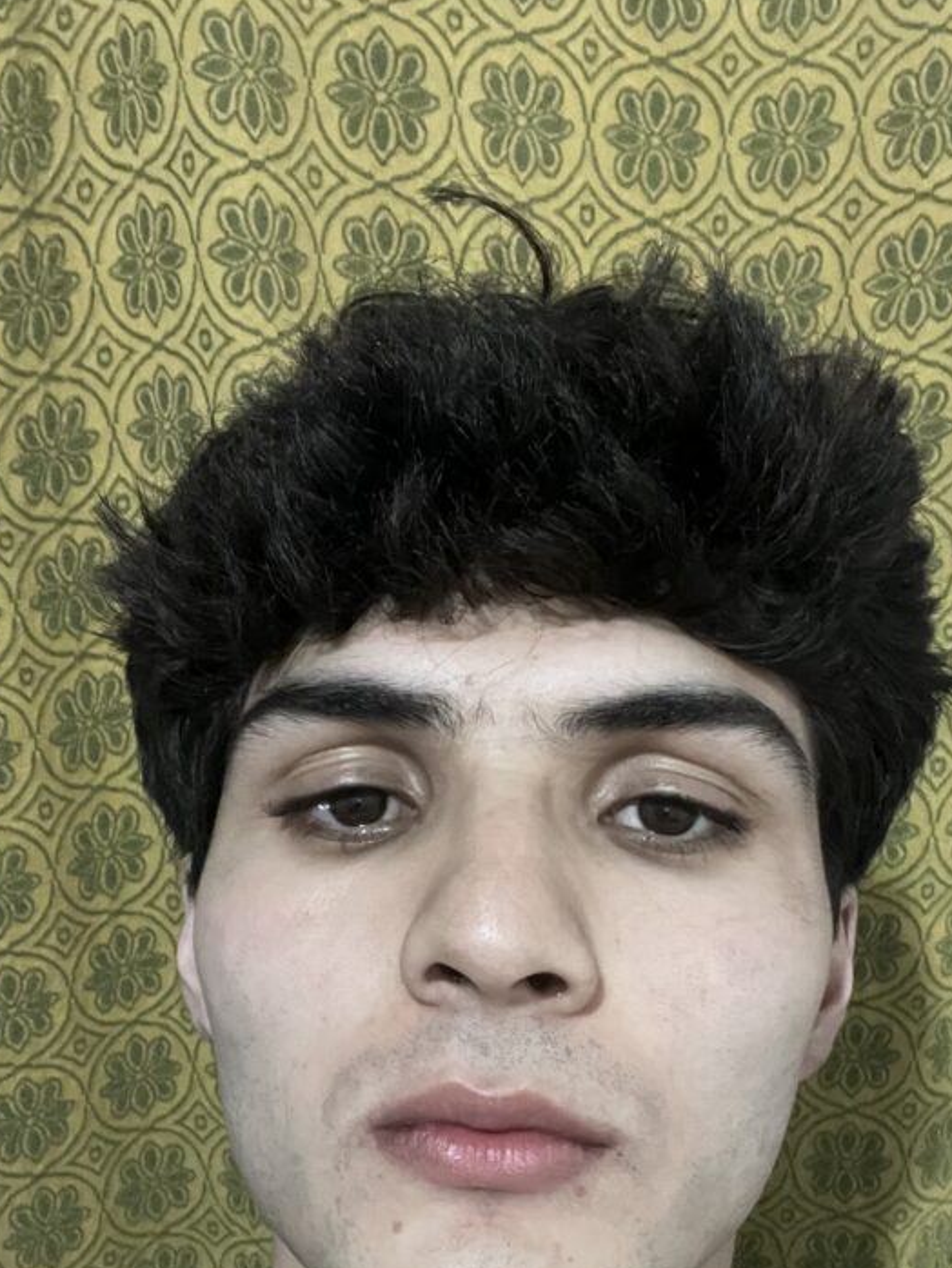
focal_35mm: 44
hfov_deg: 32.9
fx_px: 1612
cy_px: 916
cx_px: 469
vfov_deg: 41.9
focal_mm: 2.71
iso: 640
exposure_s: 1/25
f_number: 2.2
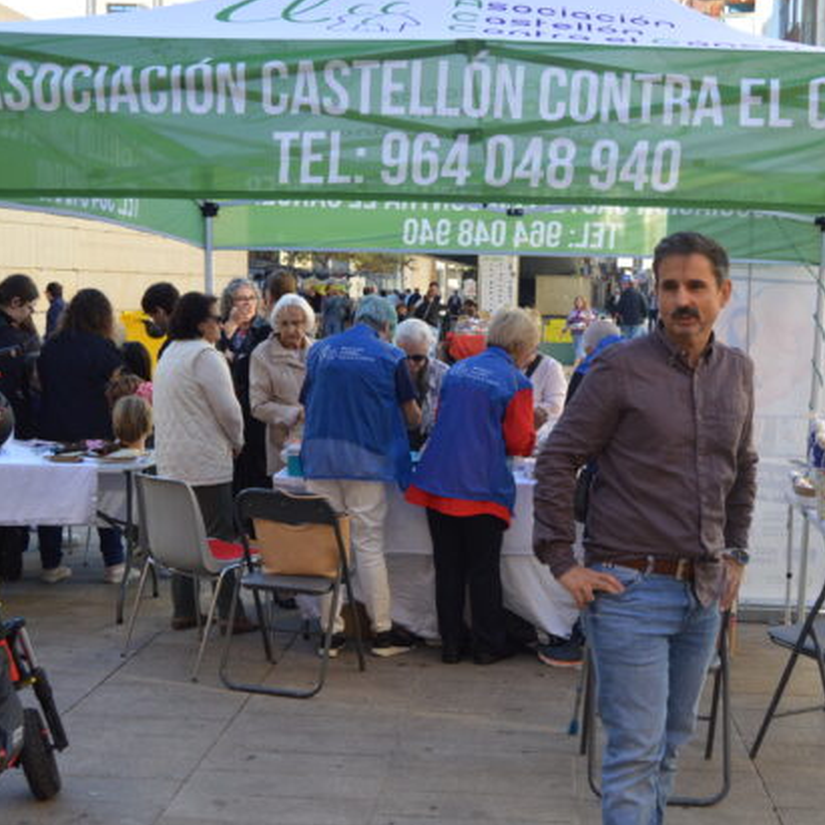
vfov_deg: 36.1
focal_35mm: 47
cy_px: 411
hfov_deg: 35.9
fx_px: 1267
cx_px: 498
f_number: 5.6
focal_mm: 24
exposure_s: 1/125
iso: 200
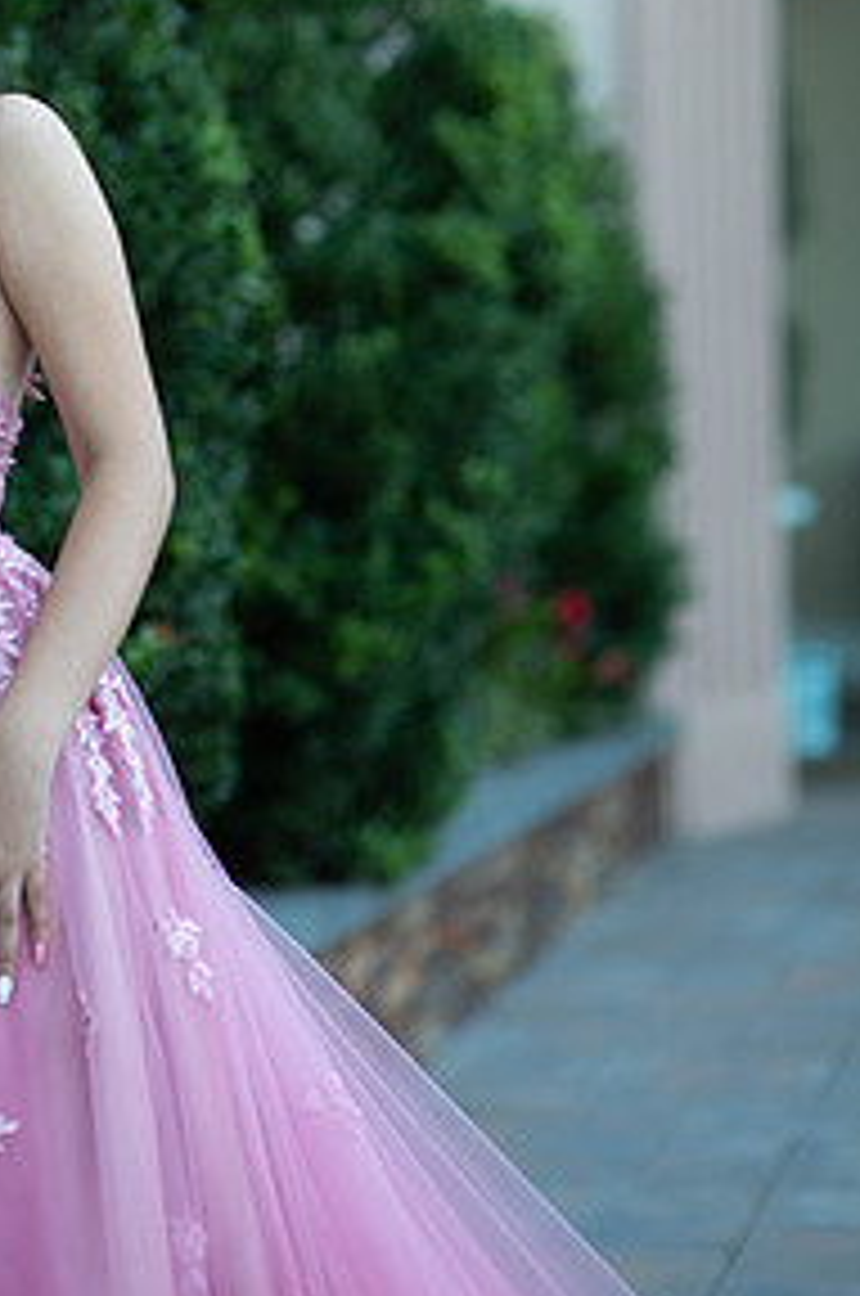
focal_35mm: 133
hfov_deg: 10.3
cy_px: 378
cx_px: 196
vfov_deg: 15.4
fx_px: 4783
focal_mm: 85
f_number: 2
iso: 250
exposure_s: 1/640
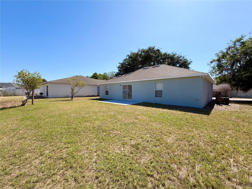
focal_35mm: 14
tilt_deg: -1.2
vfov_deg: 85.7
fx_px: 102
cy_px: 94
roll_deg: -0.6
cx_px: 126
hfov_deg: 102.1
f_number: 2.2
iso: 20
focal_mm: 2.22
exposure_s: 1/770
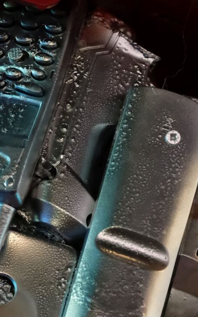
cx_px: 92
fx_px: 4776
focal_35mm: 553
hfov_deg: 2.4
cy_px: 160
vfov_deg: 3.8
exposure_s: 1/125
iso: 3200
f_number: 2.8
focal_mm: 102.2
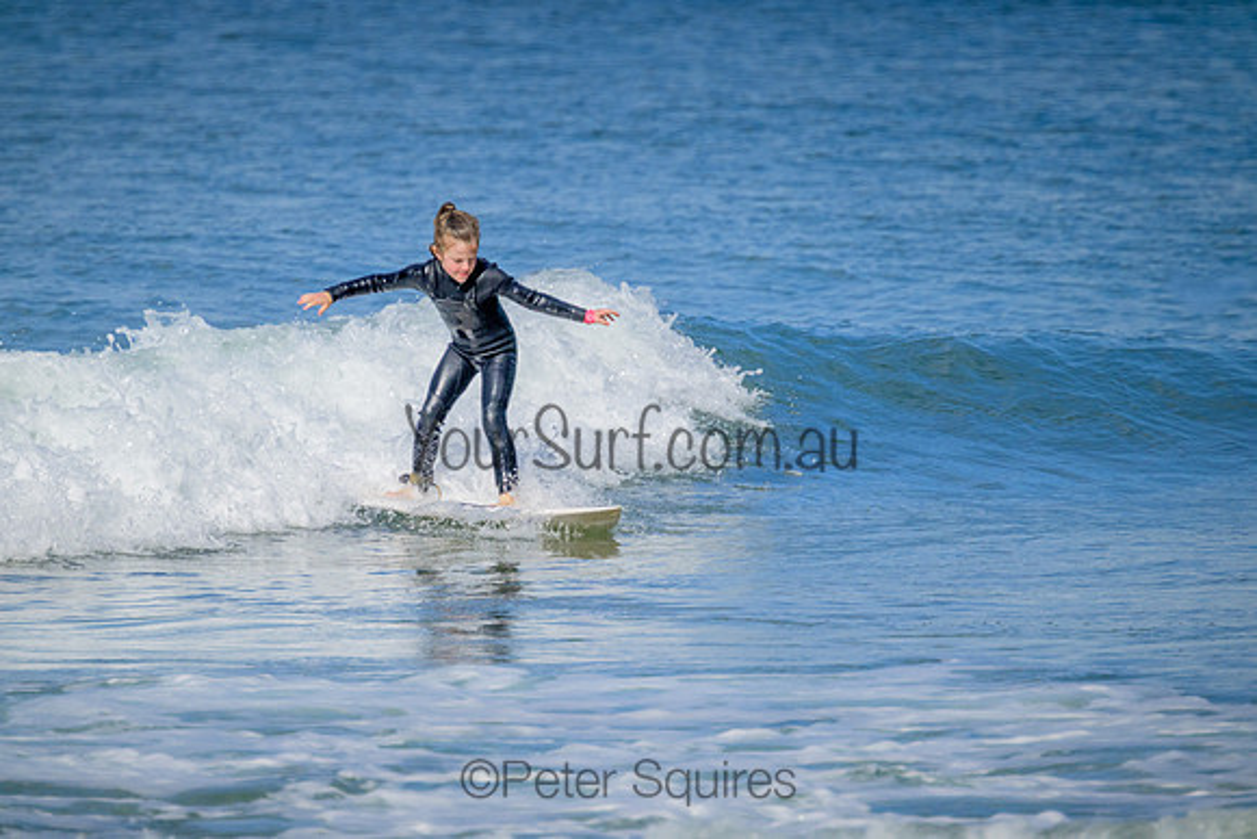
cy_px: 420
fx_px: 27939
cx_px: 628
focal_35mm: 800
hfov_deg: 2.6
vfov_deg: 1.7
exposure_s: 1/1600
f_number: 11
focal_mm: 800
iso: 1250
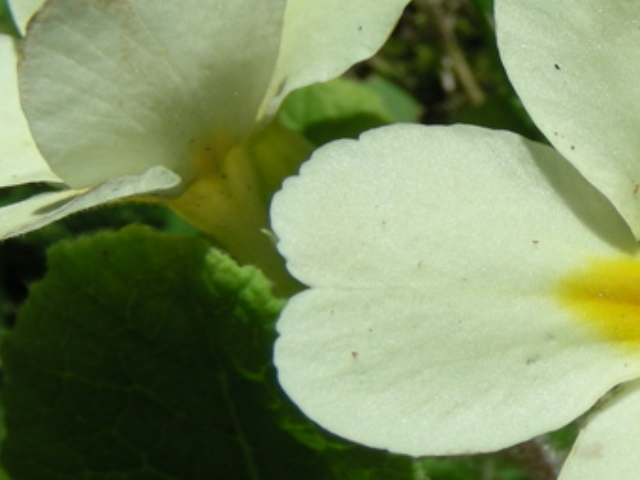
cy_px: 235
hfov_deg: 19.8
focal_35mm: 94
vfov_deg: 15.7
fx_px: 1738
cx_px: 734
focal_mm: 6.3
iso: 50
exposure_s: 1/406
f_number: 5.6
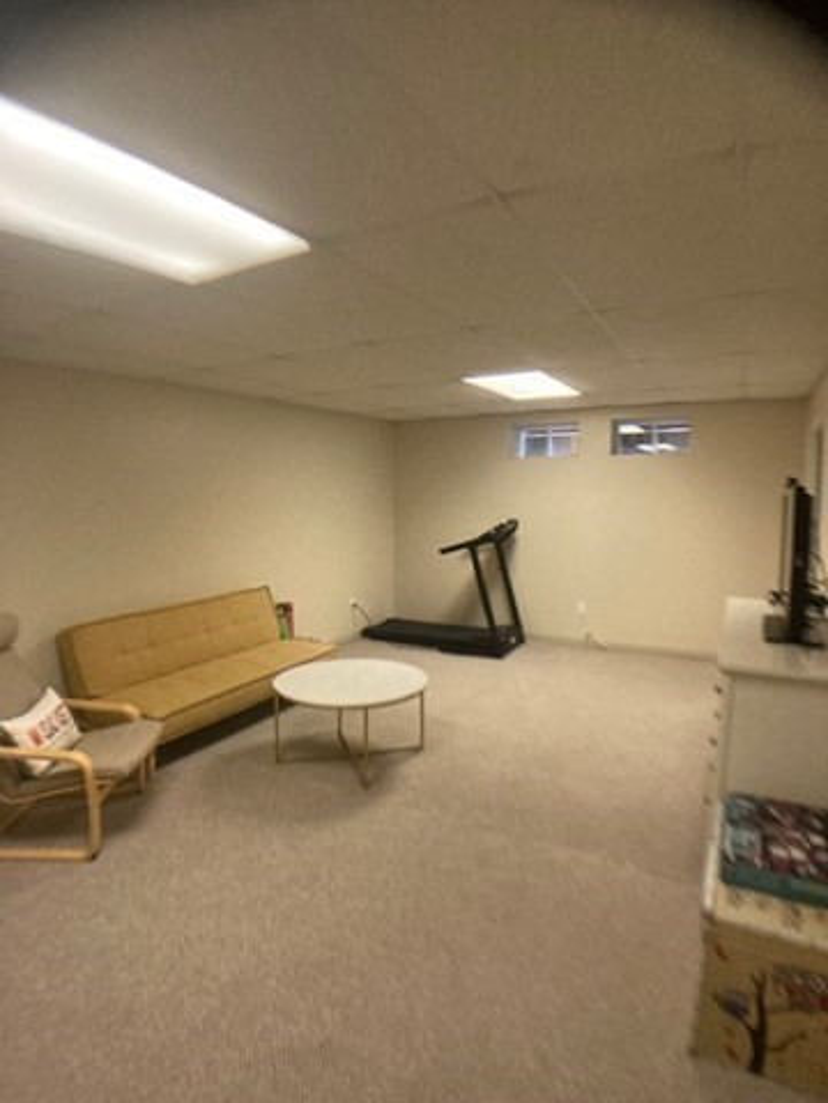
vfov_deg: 63.4
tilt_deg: -4.3
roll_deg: +0.8
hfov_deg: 49.7
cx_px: 414
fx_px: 893
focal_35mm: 28
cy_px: 552
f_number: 1.8
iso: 320
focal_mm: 3.99
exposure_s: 1/40
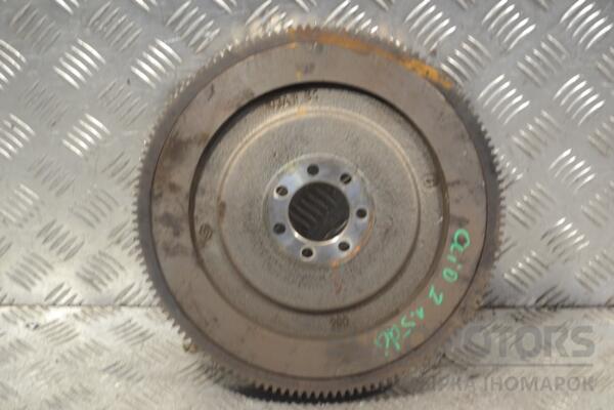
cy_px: 205
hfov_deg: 29.2
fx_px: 1177
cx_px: 307
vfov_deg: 19.7
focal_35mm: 69
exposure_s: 1/30
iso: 360
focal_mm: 46
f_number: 5.3
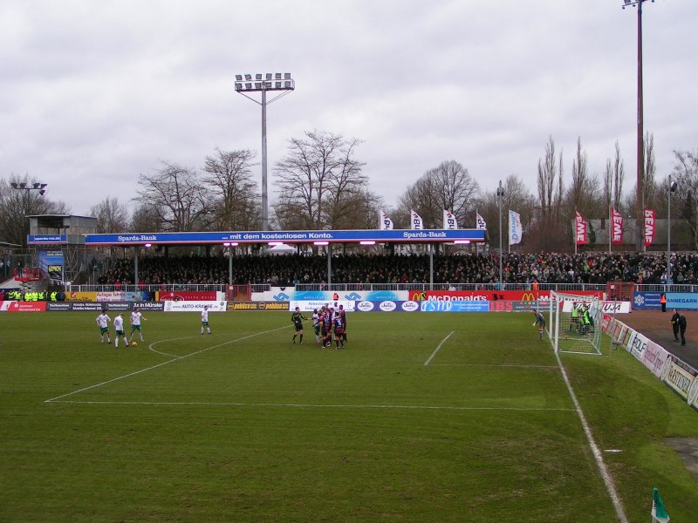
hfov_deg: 42.1
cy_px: 262
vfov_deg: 32.2
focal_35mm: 45
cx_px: 349
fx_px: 907
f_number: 2.8
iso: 80
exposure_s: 1/50
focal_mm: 6.9
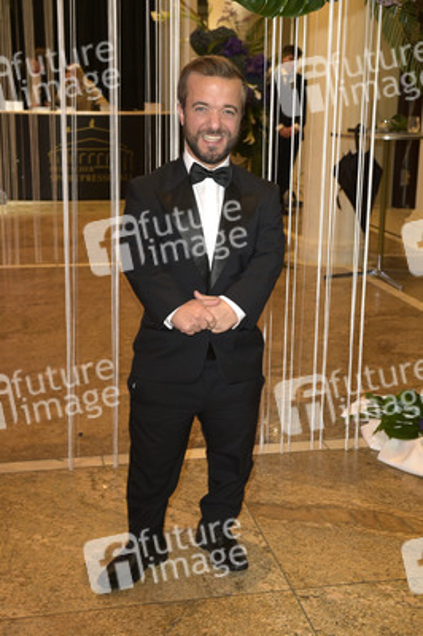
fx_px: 971
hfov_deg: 24.6
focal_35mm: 55
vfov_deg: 36.3
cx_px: 212
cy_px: 318
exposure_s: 1/50
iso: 2500
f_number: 5.6
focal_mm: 55
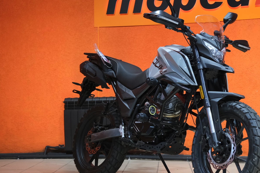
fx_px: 571
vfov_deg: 17.3
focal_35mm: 79
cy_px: 83
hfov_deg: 25.5
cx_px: 173
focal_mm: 39.3
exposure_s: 1/100
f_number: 4
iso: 1600
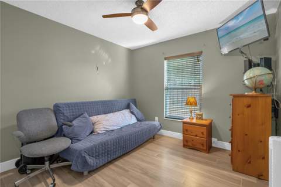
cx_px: 140
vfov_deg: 73.6
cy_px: 94
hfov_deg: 96.8
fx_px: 125
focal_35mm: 16
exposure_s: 1/40
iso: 400
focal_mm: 16
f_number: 5.6
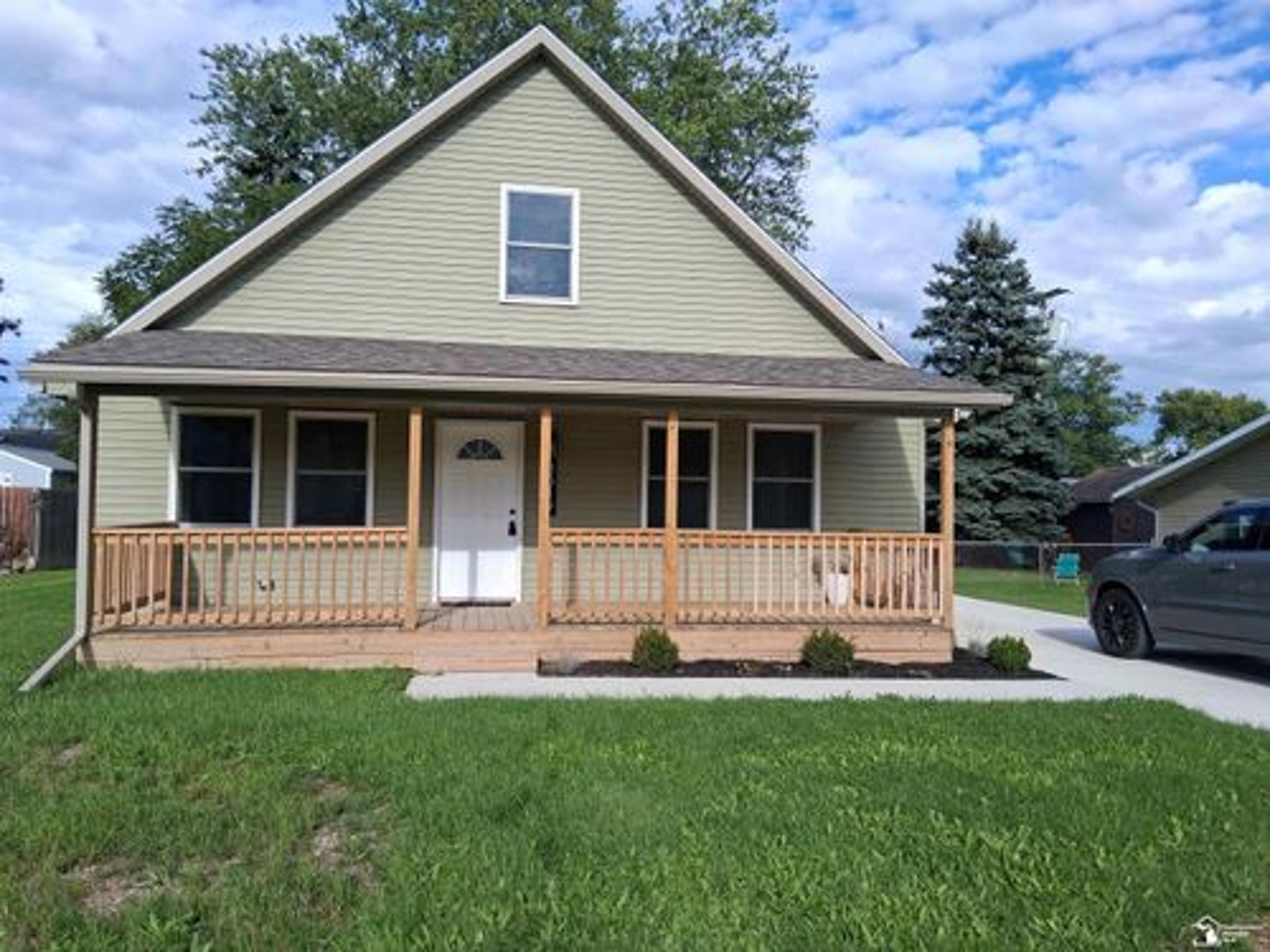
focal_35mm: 26
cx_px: 635
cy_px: 476
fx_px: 954
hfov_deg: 67.3
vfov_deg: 53.1
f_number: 1.8
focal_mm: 3.98
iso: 25
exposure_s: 1/519
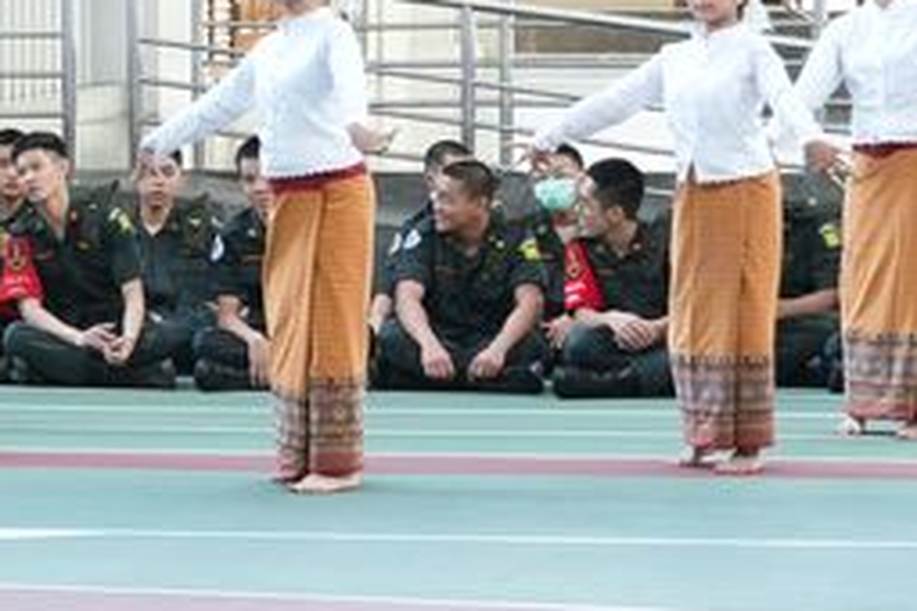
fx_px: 7081
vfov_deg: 4.9
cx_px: -203
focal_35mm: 278
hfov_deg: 7.3
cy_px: 234
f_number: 5
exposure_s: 1/250
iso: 1250
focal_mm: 42
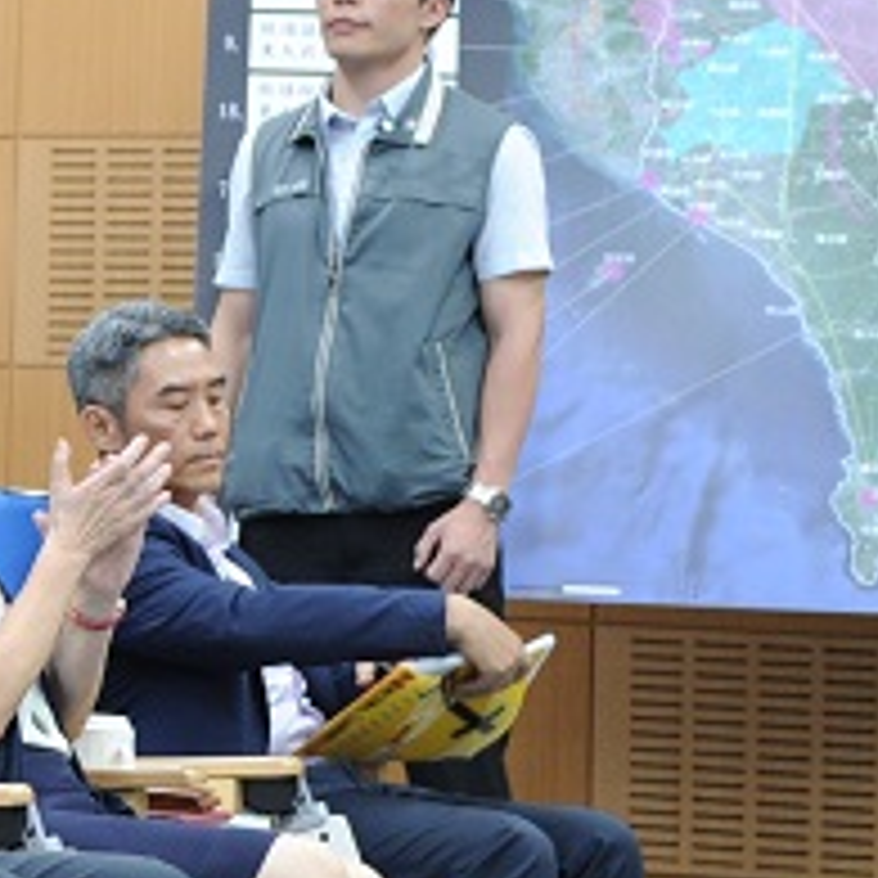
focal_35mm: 174
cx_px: -889
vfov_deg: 10.0
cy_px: 216
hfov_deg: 9.4
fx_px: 4993
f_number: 2.8
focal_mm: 38
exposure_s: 1/125
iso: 1600
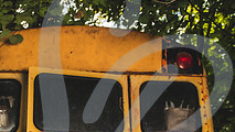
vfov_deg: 21.1
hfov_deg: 38.6
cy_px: 157
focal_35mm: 53
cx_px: 75
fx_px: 330
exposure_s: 1/160
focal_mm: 24
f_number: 2.8
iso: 100
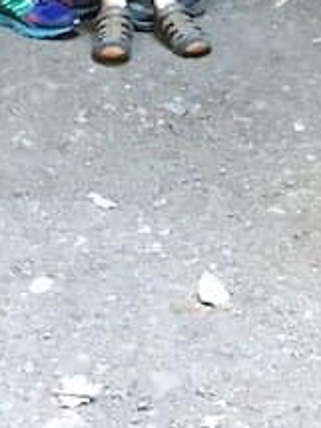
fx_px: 1782
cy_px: -604
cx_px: 138
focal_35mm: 144
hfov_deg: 10.3
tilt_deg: +2.1
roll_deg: -0.9
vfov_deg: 11.4
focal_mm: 4.15
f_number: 2.2
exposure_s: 1/15
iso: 320
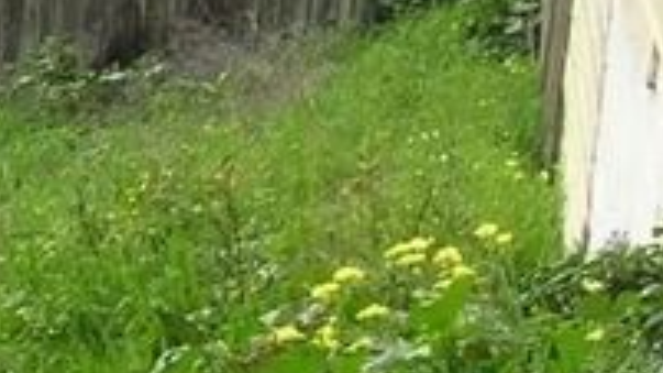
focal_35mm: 189
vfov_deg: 6.4
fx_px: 3322
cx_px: -594
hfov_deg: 10.6
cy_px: 124
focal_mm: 5.7
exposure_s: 1/136
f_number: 4.9
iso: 50
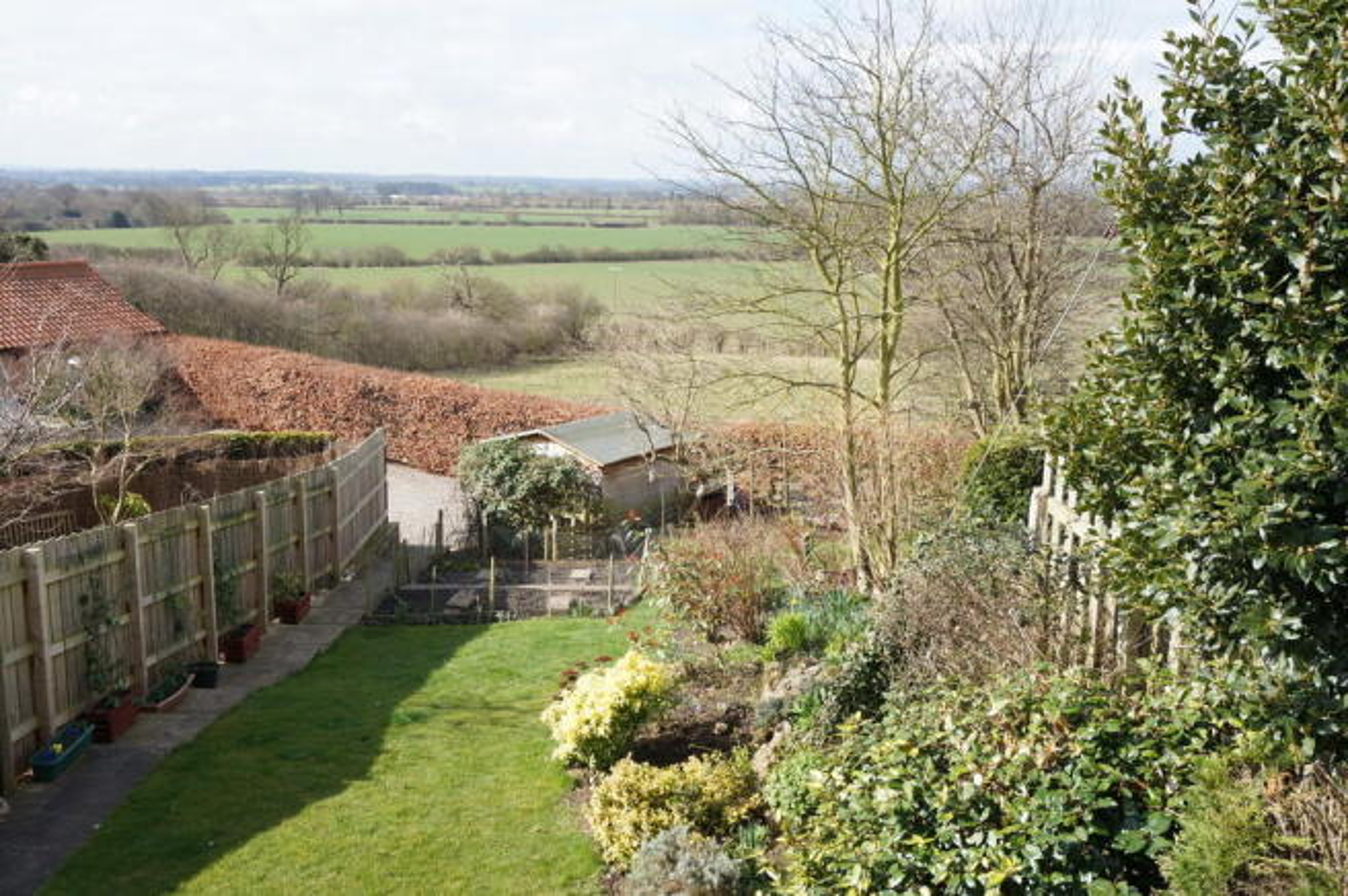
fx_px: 1347
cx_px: 674
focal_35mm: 36
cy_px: 448
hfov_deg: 53.2
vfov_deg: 36.8
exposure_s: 1/125
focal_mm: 24
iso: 100
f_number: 8
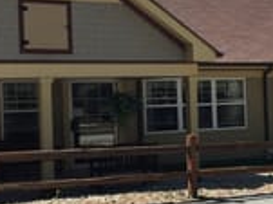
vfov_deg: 19.1
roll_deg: +1.1
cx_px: 134
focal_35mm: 77
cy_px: 94
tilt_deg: +2.0
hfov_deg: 25.4
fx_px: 607
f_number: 2.2
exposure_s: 1/1276
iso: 32
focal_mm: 4.15
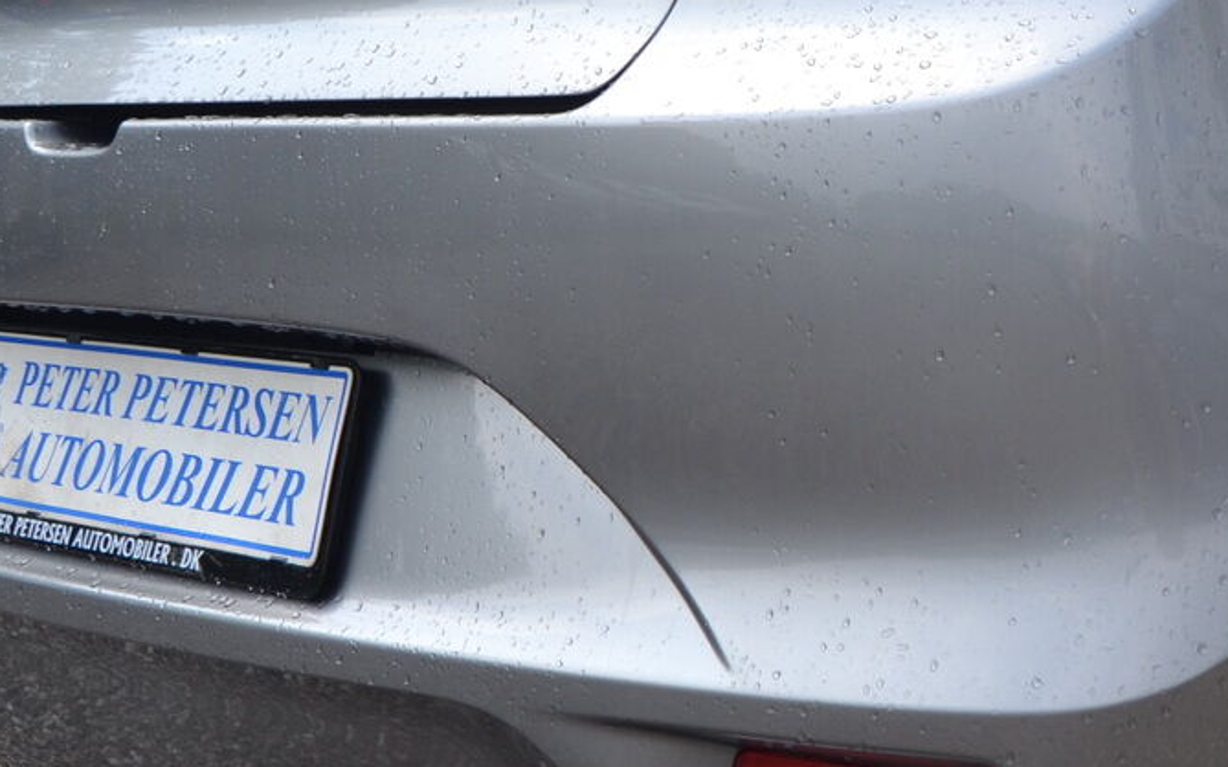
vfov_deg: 16.5
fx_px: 2644
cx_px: 1285
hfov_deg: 24.7
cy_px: 259
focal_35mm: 79
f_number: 7.1
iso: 100
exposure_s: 1/200
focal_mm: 18
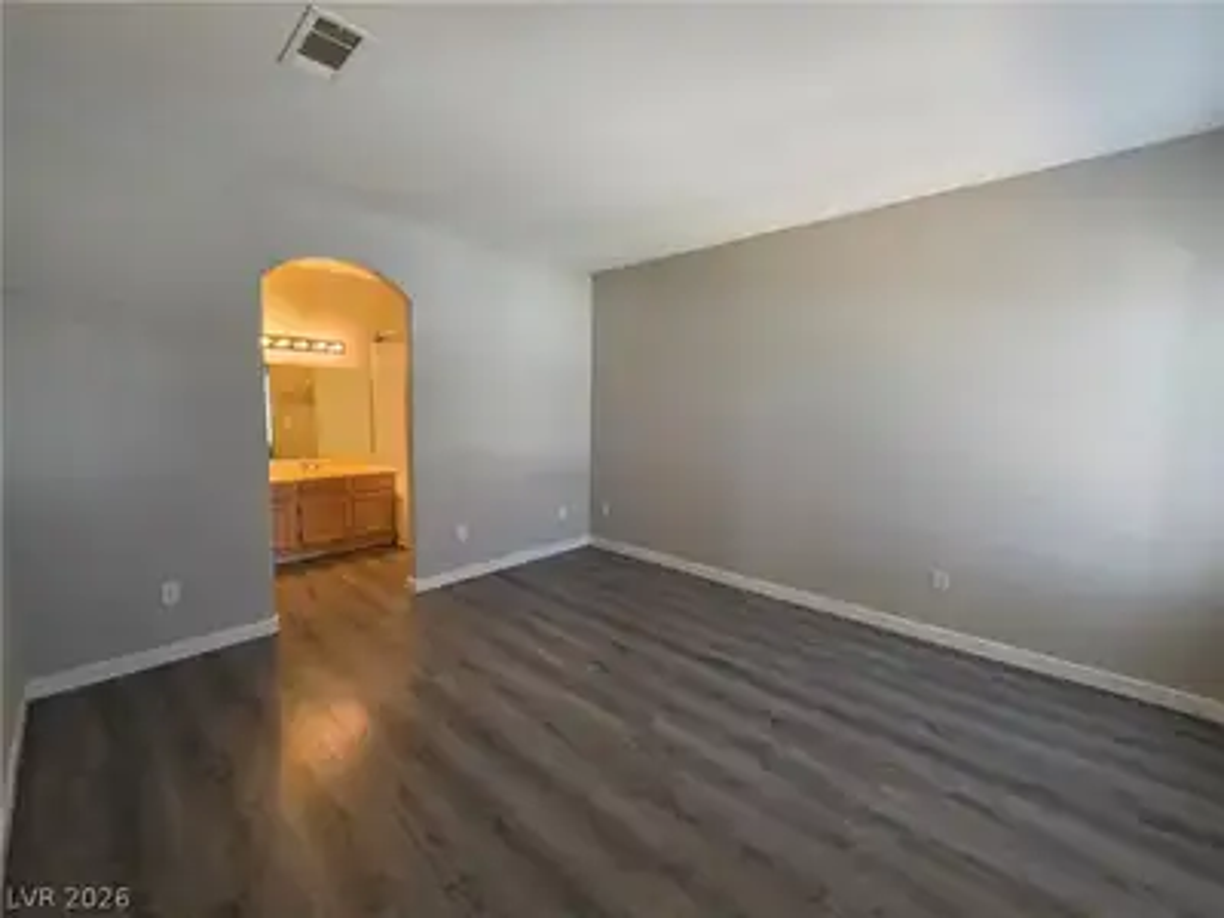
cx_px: 612
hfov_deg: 106.2
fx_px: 460
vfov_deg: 89.9
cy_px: 459
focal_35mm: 13
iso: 250
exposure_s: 1/60
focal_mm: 2.2
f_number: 1.9
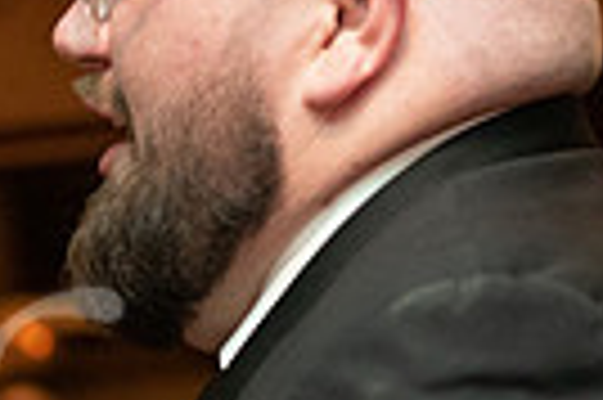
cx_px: -230
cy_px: 658
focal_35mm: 269
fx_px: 4500
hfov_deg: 7.6
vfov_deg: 5.0
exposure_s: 1/125
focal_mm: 62
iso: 3200
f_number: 3.2
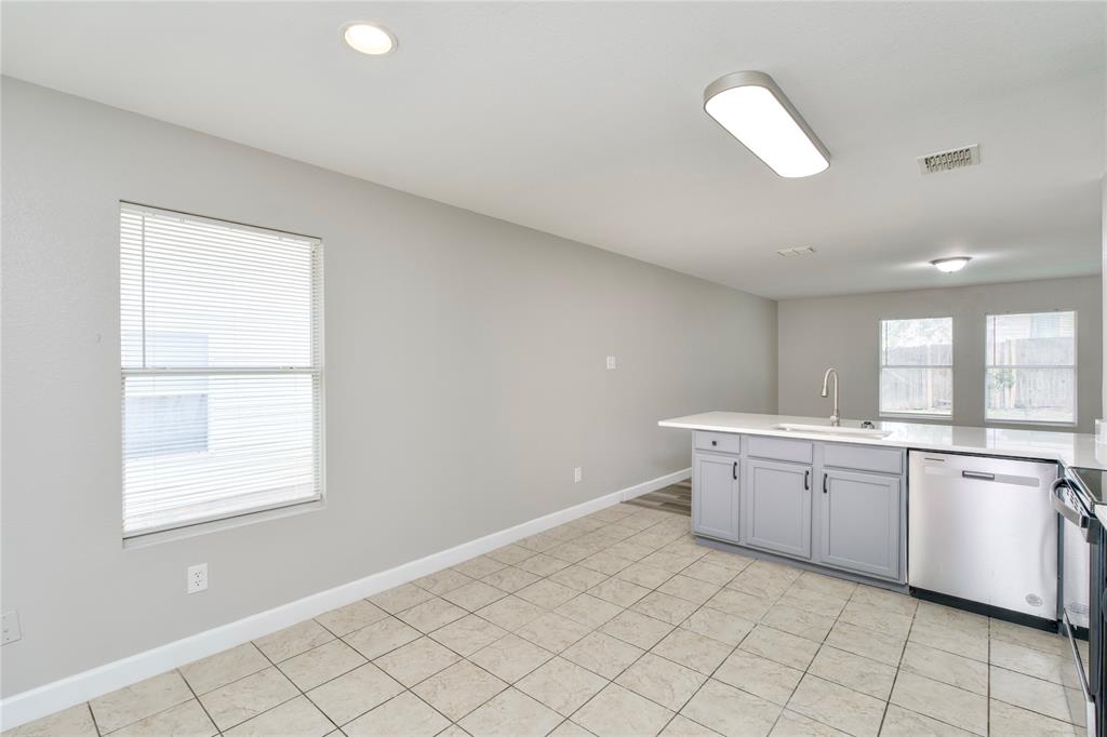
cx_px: 554
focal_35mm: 16
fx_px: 492
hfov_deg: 96.8
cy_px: 368
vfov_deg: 73.7
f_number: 5.6
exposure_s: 1/30
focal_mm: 16
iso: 100
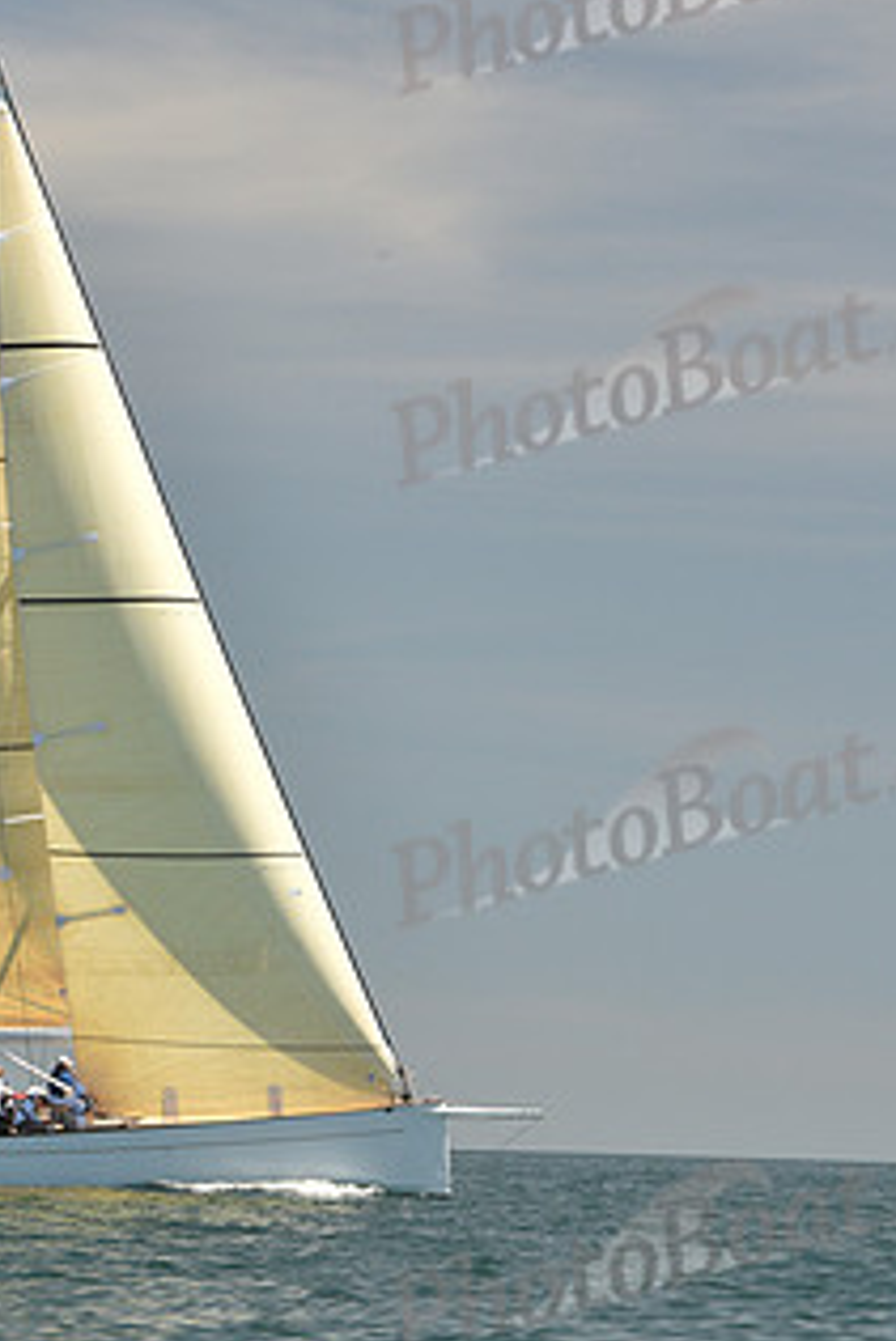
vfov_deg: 8.0
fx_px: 9583
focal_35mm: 257
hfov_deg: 5.3
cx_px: 172
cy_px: 658
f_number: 14
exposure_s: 1/80
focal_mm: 140
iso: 250
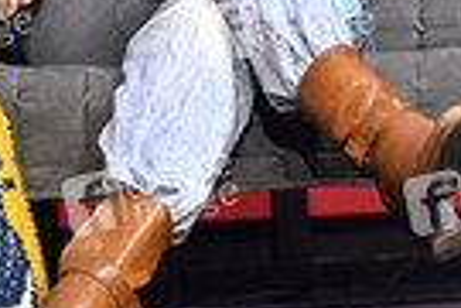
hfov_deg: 4.6
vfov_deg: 3.0
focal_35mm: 451
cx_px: 196
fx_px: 5775
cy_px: -62
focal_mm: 135
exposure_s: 1/320
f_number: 2.8
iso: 800
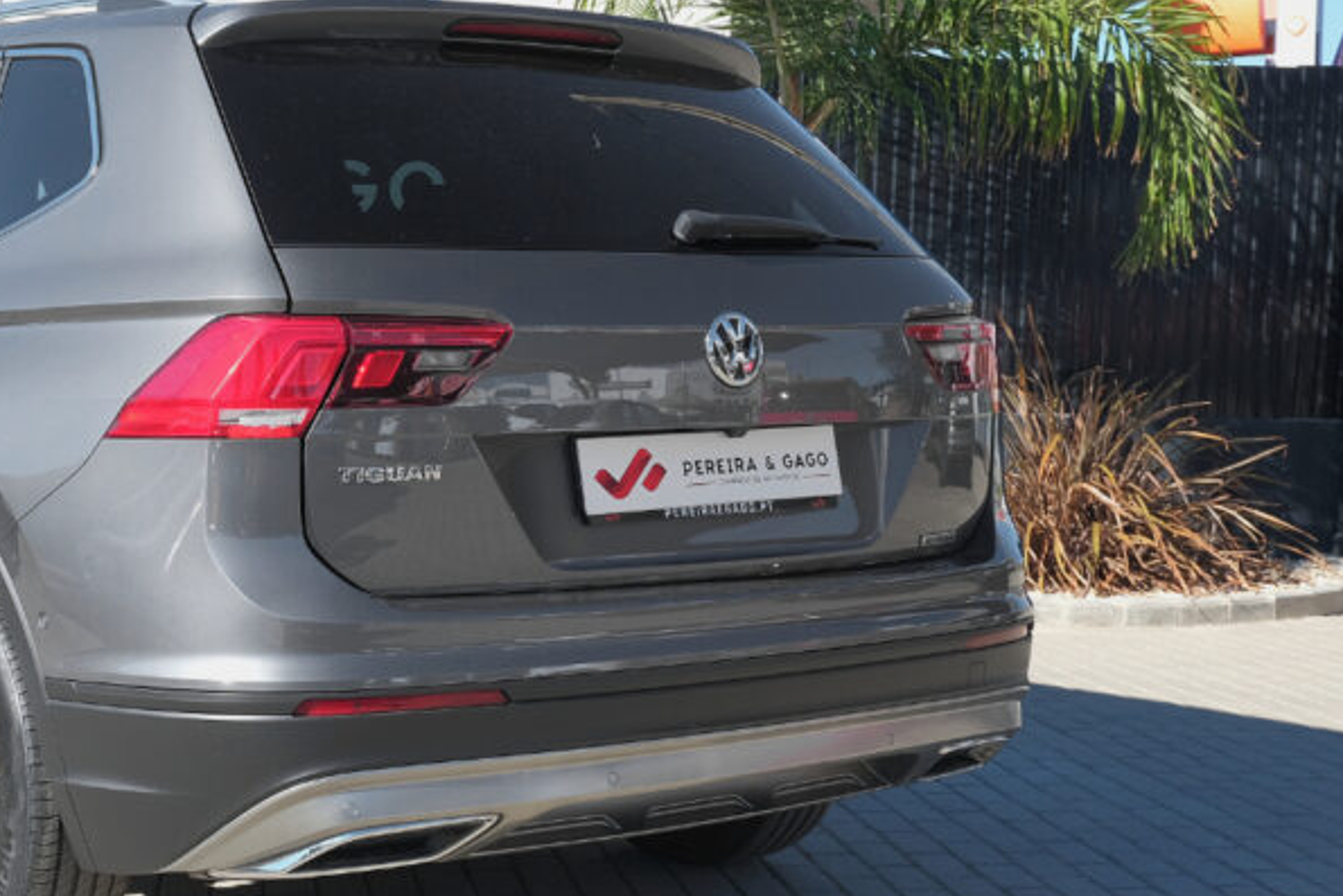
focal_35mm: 62
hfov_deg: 31.5
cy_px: 498
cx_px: 262
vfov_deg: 21.9
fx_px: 2313
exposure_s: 1/100
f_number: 9
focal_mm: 24.2
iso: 160
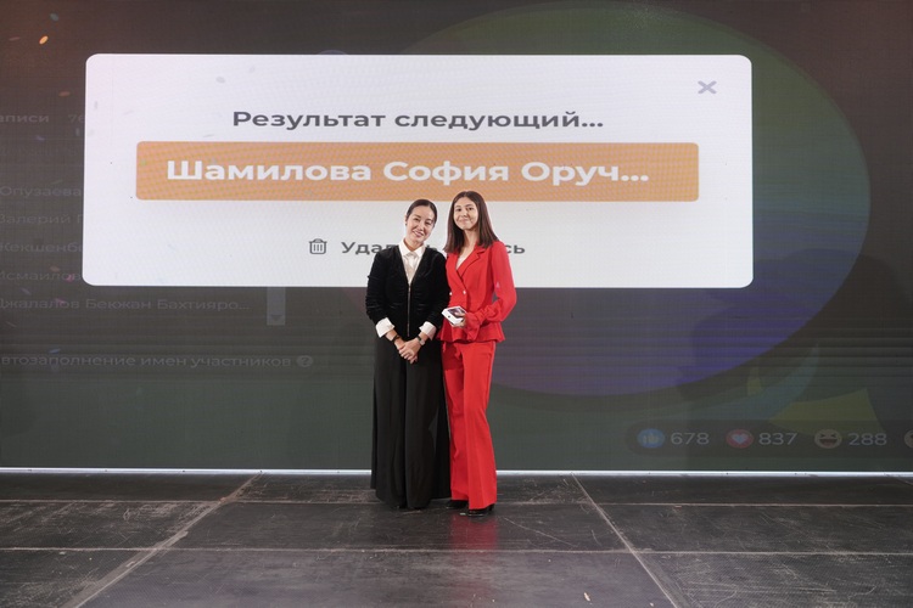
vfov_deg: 41.1
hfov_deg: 58.7
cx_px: 456
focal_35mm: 32
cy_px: 304
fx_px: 811
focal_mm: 32
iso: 800
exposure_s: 1/100
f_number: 3.5
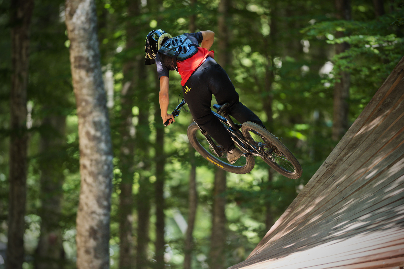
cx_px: 202
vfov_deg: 4.6
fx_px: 3366
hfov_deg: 6.9
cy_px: 134
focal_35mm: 300
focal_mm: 300
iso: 320
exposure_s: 1/400
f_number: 2.8
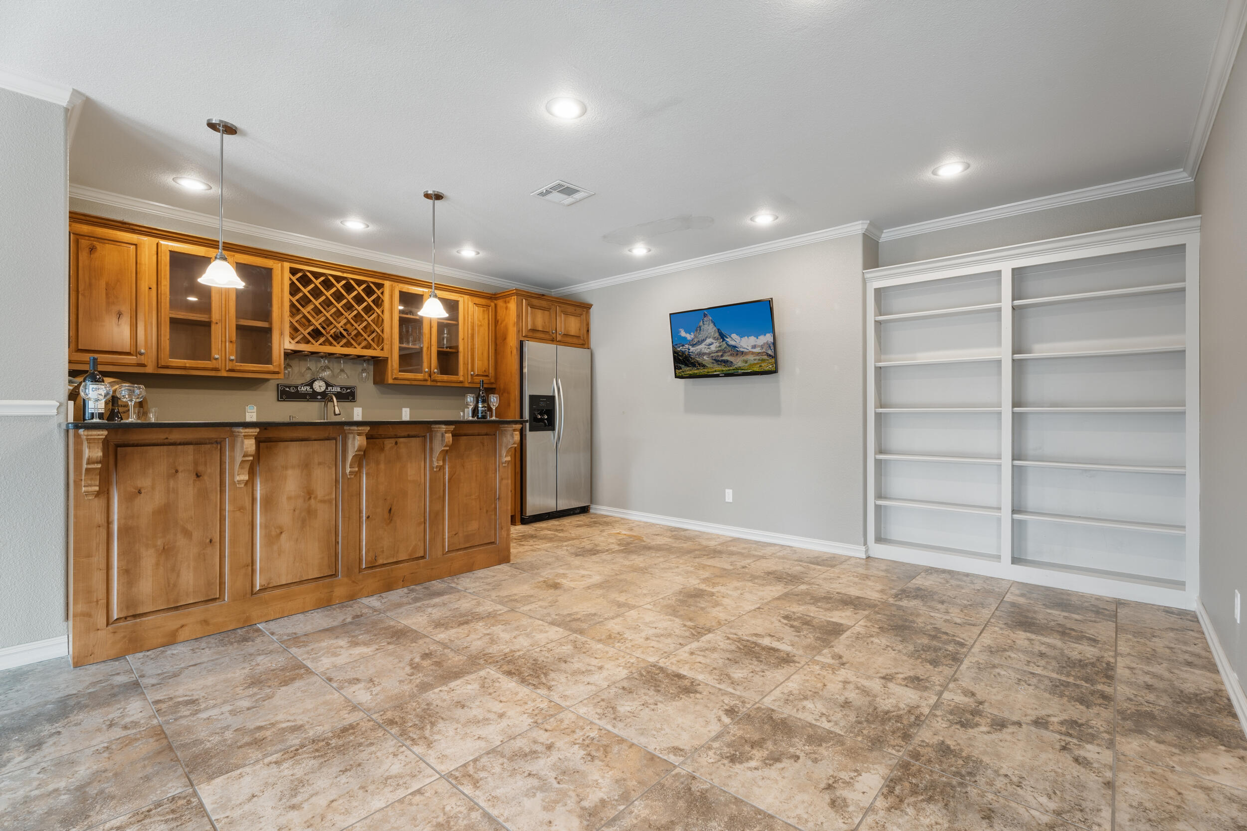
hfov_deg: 96.7
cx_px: 624
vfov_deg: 73.8
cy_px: 416
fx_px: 554
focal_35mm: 16
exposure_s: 1/100
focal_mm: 16
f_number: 8
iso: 160
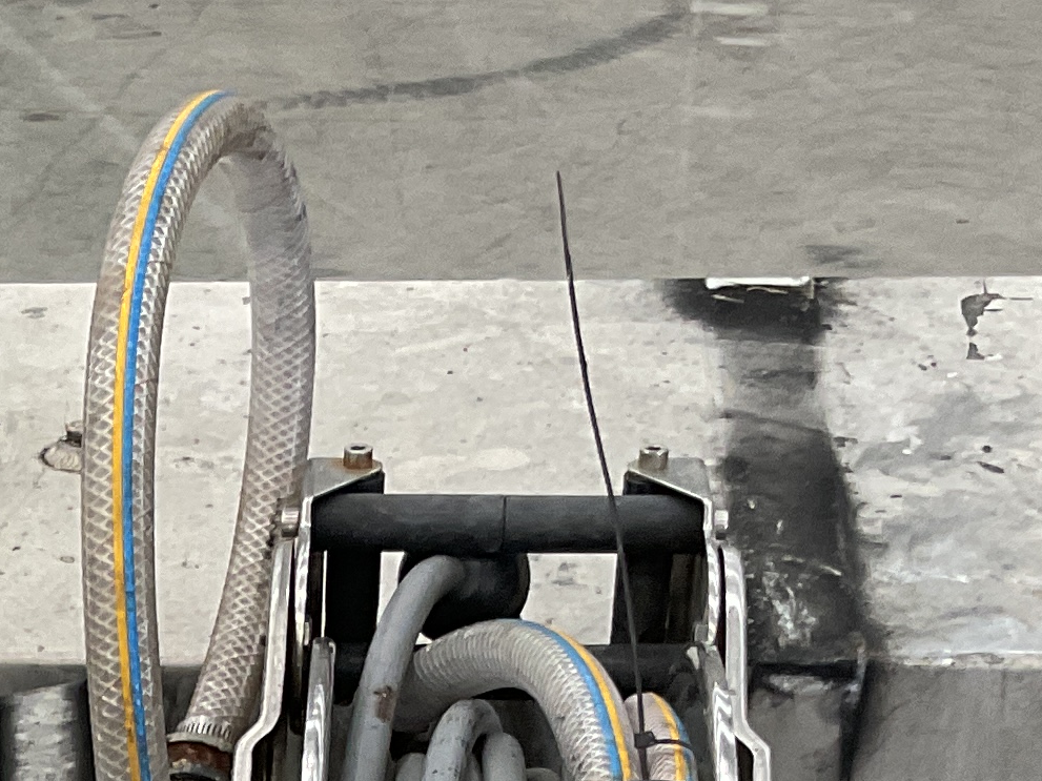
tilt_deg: -36.2
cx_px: -44
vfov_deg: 11.5
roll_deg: +2.0
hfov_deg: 16.3
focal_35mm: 118
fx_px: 3552
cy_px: 1465
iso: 64
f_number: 1.8
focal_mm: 3
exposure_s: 1/90
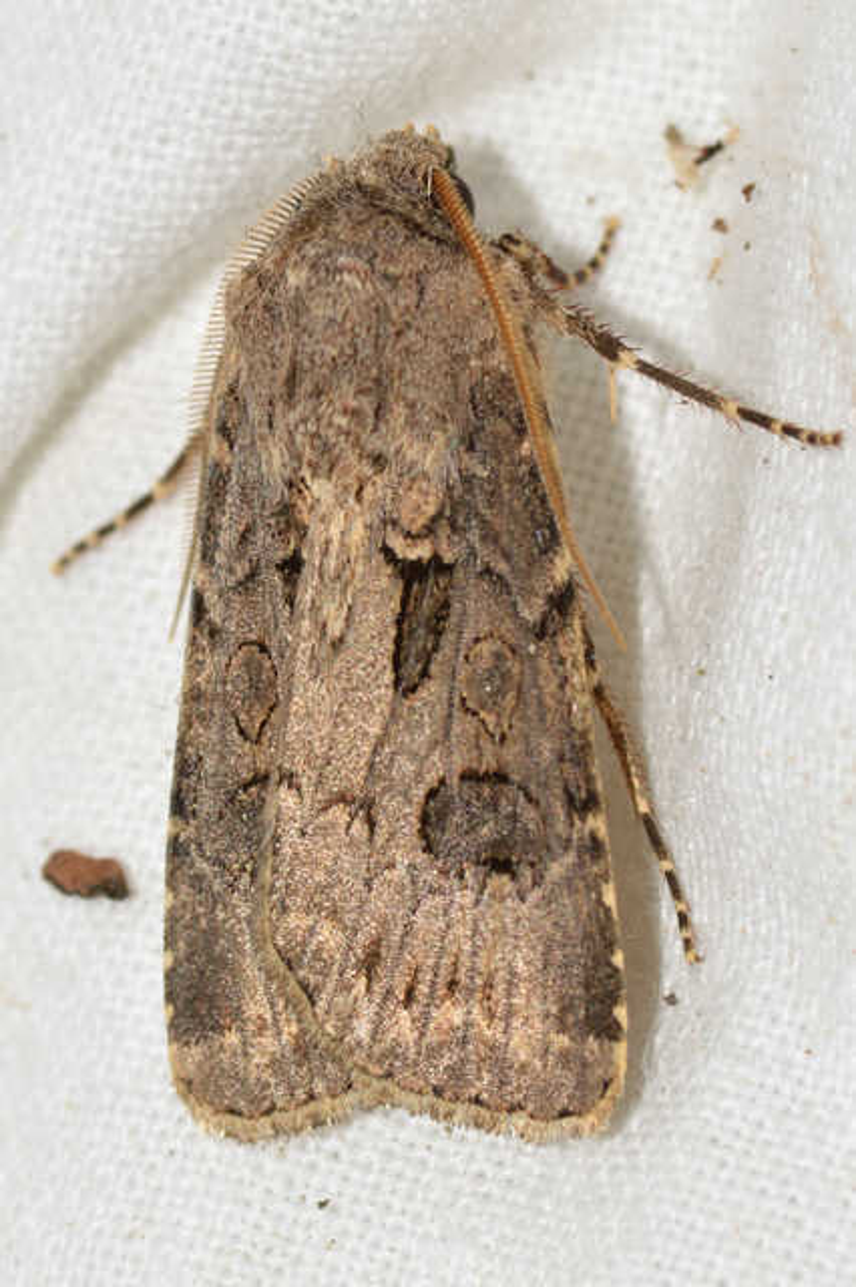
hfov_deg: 9.1
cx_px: 428
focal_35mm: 150
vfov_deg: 13.7
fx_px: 5355
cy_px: 644
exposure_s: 1/200
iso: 100
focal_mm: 100
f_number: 20
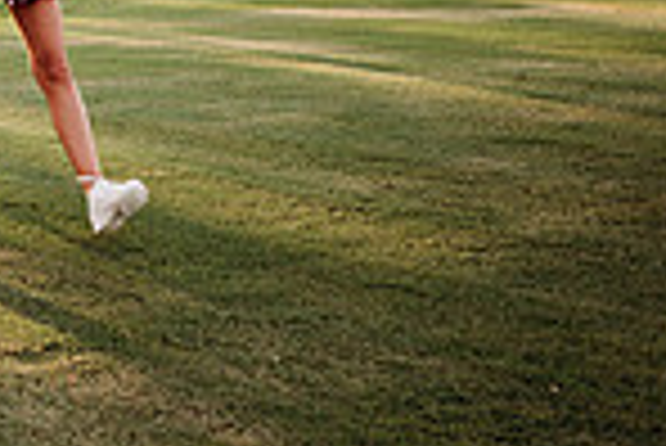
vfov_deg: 14.1
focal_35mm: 94
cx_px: -486
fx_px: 1741
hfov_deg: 17.9
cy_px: -88
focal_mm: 24
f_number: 2
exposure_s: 1/500
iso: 125
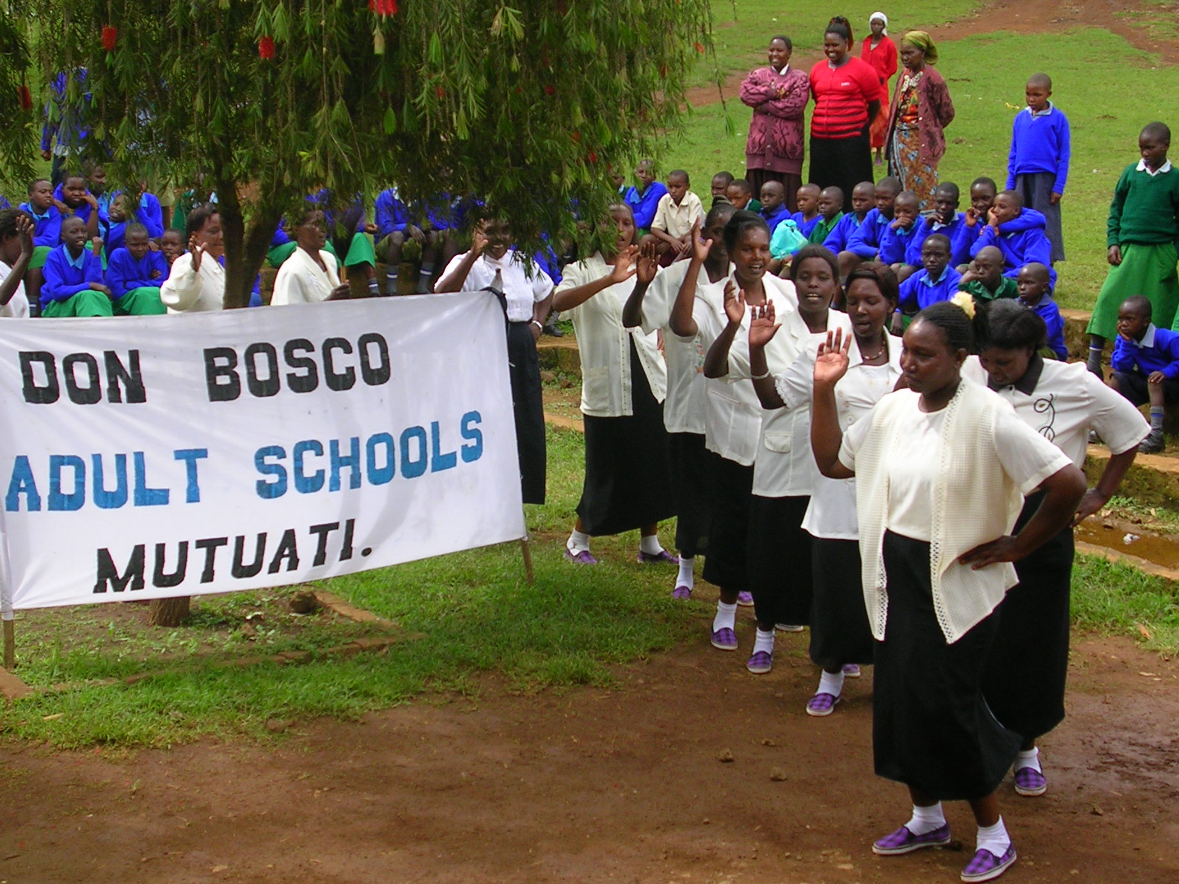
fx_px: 2384
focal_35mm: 70
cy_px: 405
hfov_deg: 27.8
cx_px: 589
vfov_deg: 21.0
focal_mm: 9.6
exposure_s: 1/237
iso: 50
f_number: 3.5
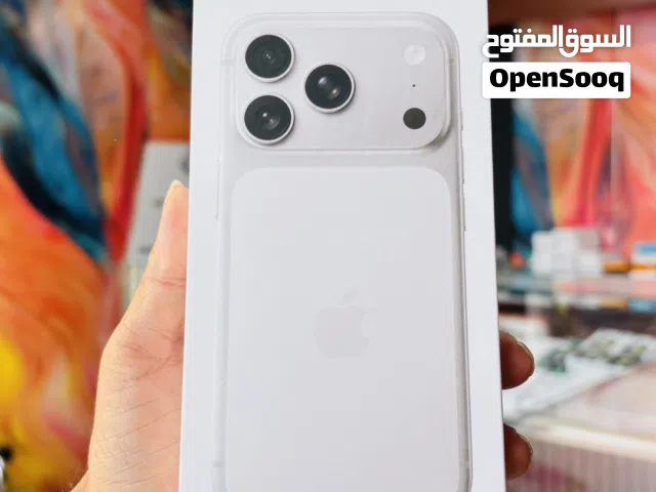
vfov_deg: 53.1
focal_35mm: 26
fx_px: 493
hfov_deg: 67.3
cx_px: 328
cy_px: 246
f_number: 1.6
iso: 32
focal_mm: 5.96
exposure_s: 1/116
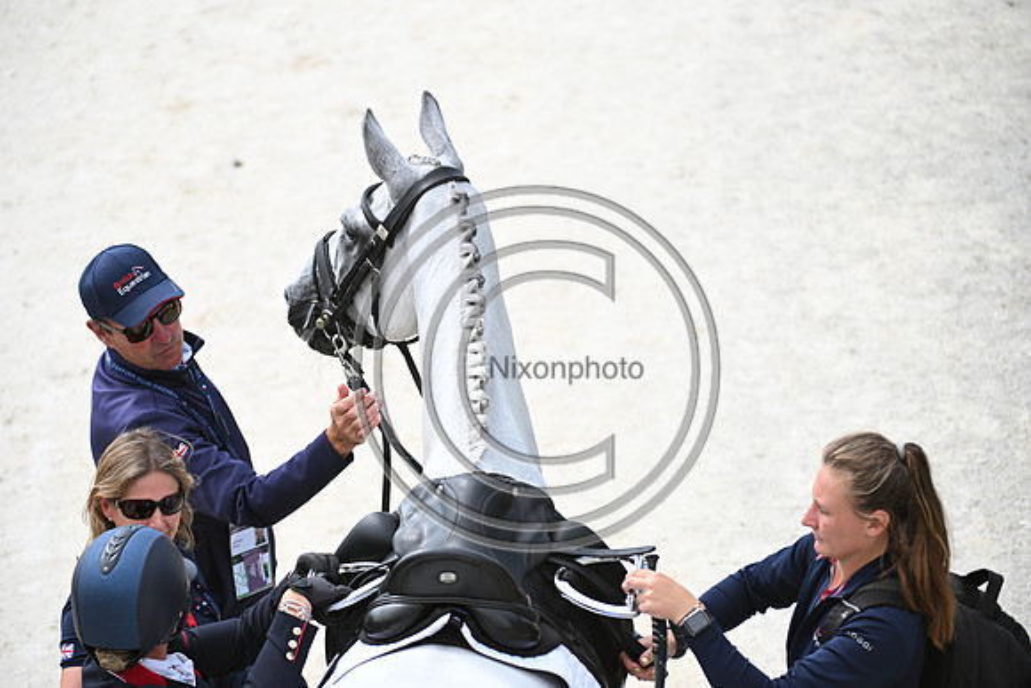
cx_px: 516
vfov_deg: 6.9
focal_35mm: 200
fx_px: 5729
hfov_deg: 10.3
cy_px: 344
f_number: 4.5
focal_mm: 200
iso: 560
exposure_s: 1/1600
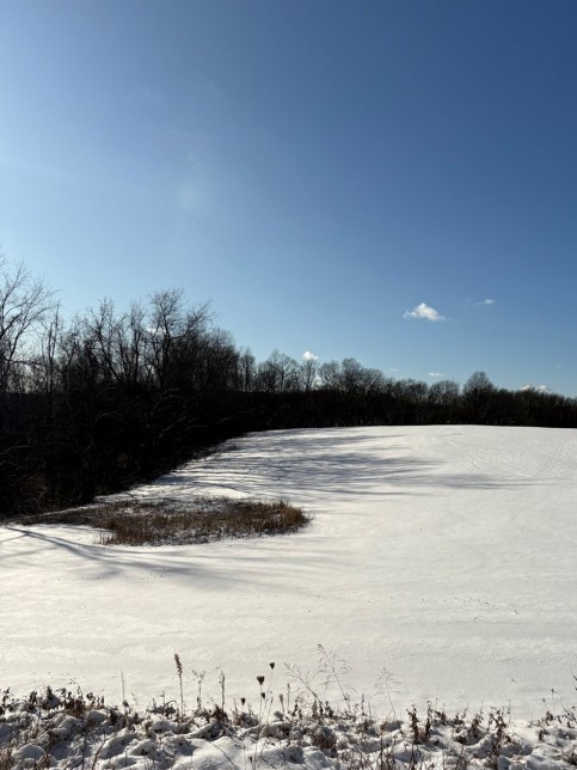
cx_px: 305
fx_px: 689
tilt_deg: -0.2
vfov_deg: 58.3
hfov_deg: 45.4
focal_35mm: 31
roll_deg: -4.9
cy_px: 417
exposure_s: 1/10101
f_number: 1.6
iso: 40
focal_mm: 5.96
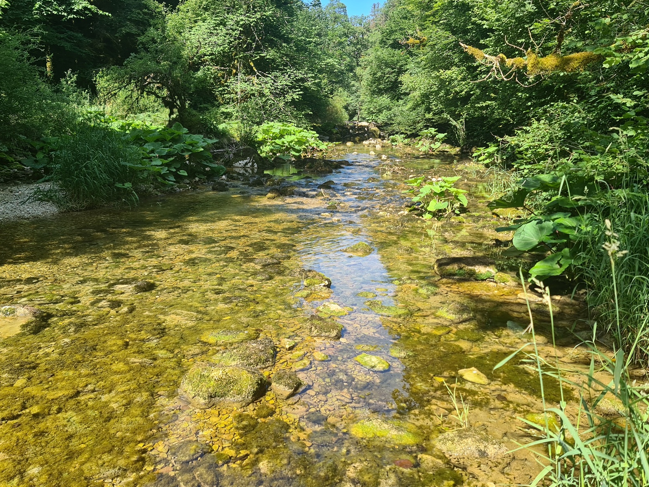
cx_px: 293
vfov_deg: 46.7
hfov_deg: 59.8
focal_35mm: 30
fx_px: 563
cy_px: 217
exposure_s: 1/263
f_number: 1.8
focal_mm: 7
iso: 50
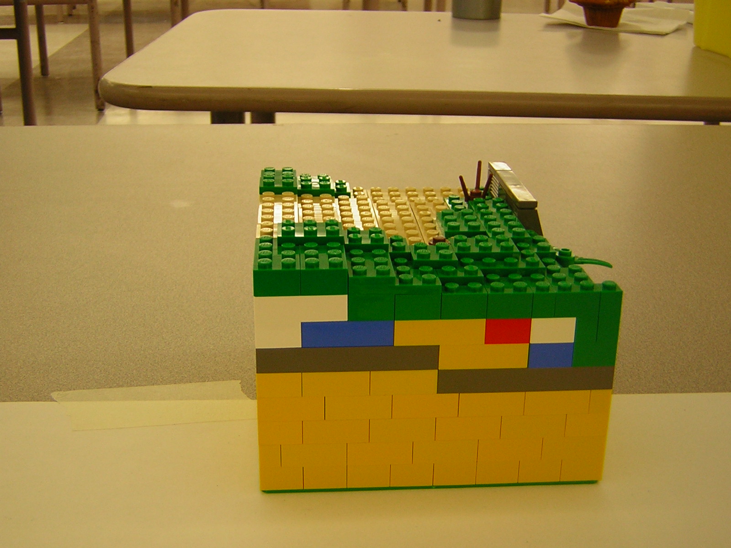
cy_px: 274
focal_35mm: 47
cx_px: 366
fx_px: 993
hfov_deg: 40.4
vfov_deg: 30.9
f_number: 2.9
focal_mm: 6.1
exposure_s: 1/7.1
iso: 50
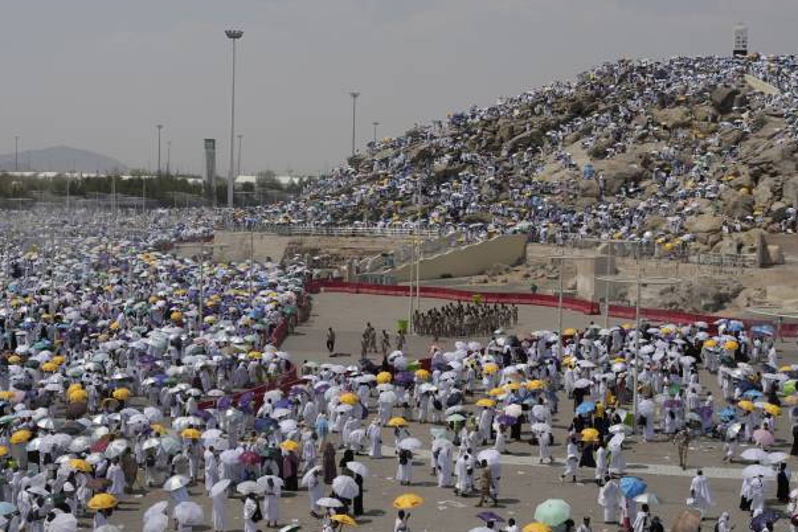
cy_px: 218
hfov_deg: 34.5
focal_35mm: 58
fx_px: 1286
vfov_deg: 23.4
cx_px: 388
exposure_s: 1/2500
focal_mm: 35
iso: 400
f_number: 9
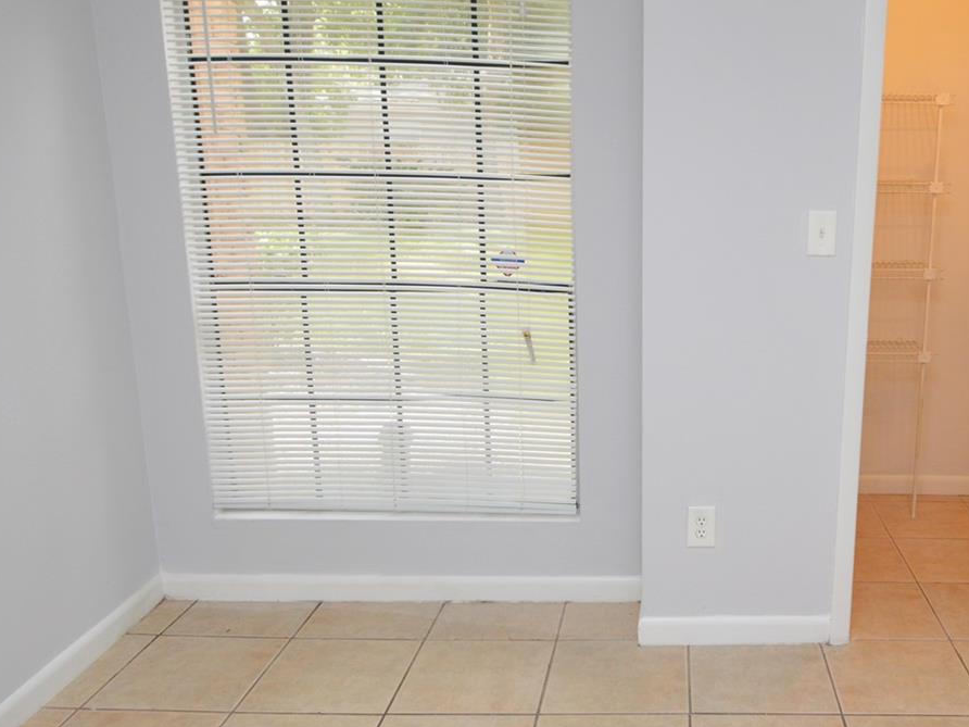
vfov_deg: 45.4
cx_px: 645
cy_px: 385
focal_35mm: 31
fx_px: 868
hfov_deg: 57.1
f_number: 4
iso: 450
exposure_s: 1/60
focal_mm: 12
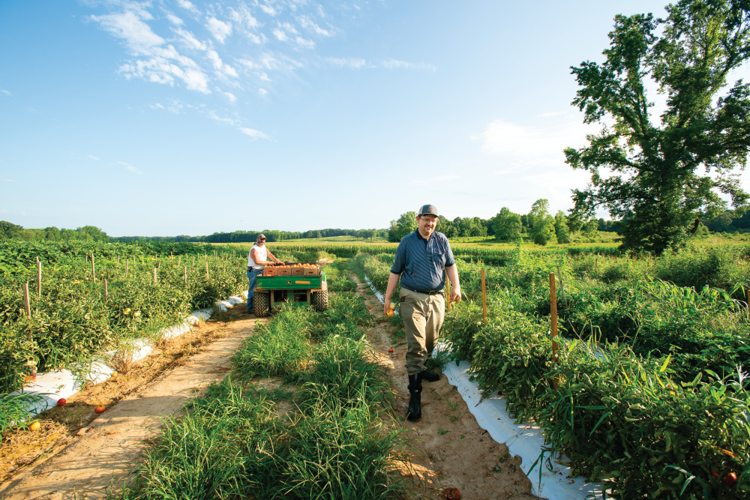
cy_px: 250
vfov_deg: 73.8
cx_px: 375
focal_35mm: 16
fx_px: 333
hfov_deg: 96.7
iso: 320
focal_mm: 16
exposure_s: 1/320
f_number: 8
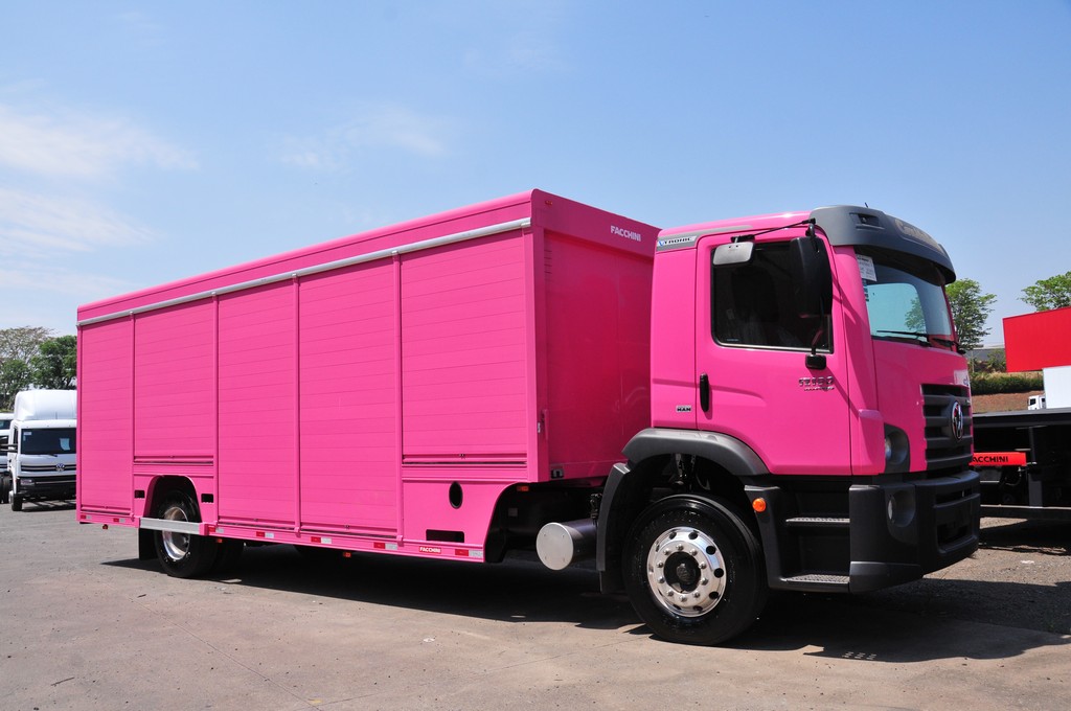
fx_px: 891
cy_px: 356
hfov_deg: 62.0
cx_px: 536
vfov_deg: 43.5
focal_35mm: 30
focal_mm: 20
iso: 500
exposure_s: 1/400
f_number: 10
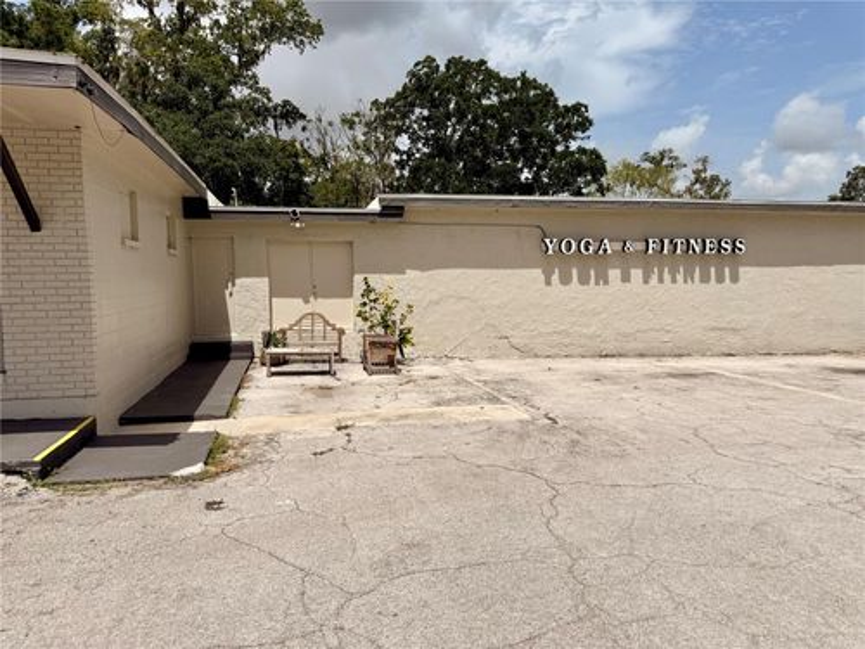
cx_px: 432
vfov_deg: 56.8
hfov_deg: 71.6
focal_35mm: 24
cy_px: 324
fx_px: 600
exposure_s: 1/10309
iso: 80
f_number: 1.78
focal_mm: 6.76
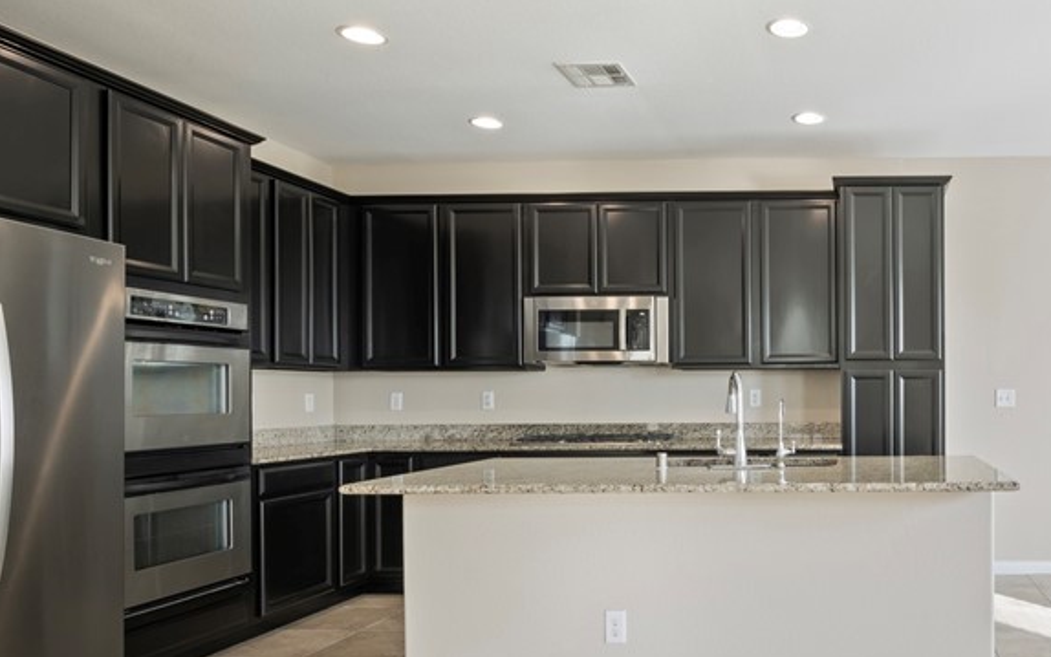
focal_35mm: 27
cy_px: 423
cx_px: 842
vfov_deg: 45.5
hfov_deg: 62.5
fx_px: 774
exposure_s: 1/2.5
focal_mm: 14
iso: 100
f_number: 9
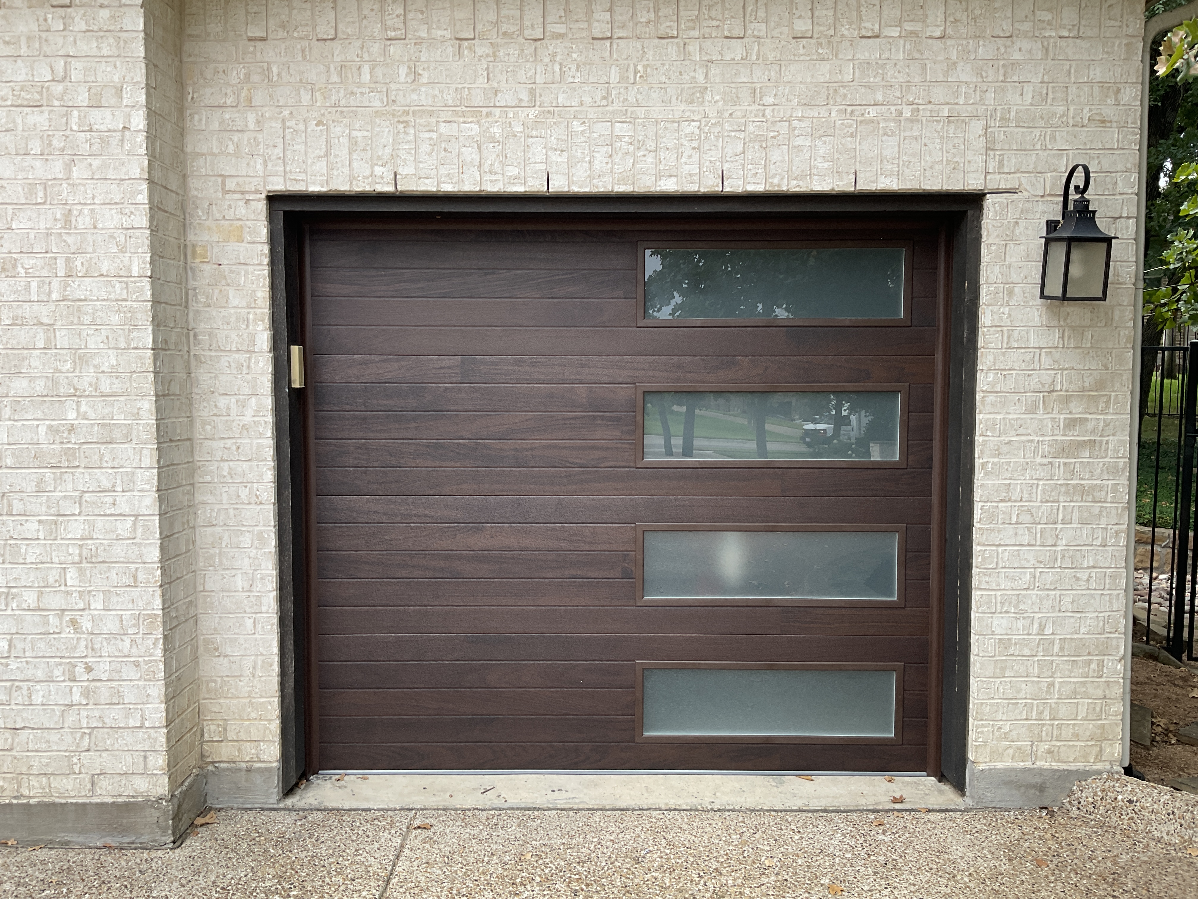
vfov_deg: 48.2
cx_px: 599
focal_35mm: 29
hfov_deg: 61.7
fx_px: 1004
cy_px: 450
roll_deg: -0.6
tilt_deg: -4.2
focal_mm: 3
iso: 16
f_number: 1.8
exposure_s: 1/303
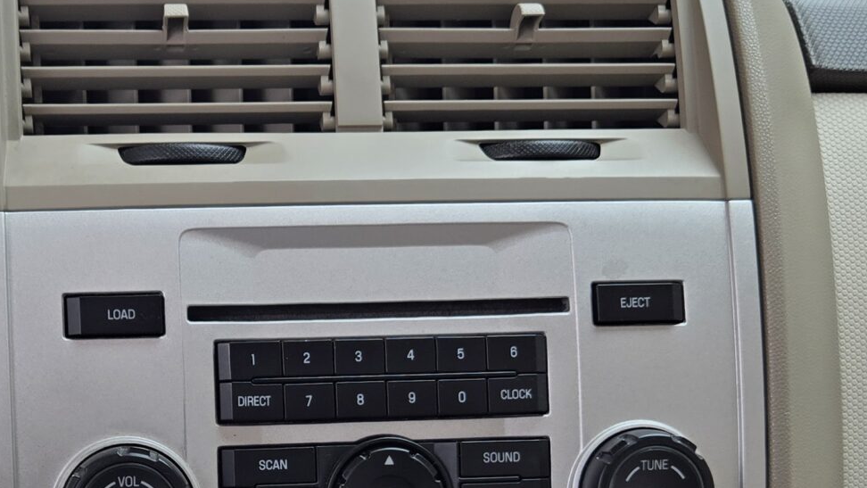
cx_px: 253
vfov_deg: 17.8
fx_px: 1517
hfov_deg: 31.5
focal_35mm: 66
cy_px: 497
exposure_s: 1/362
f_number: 1.8
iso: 25
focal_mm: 5.4
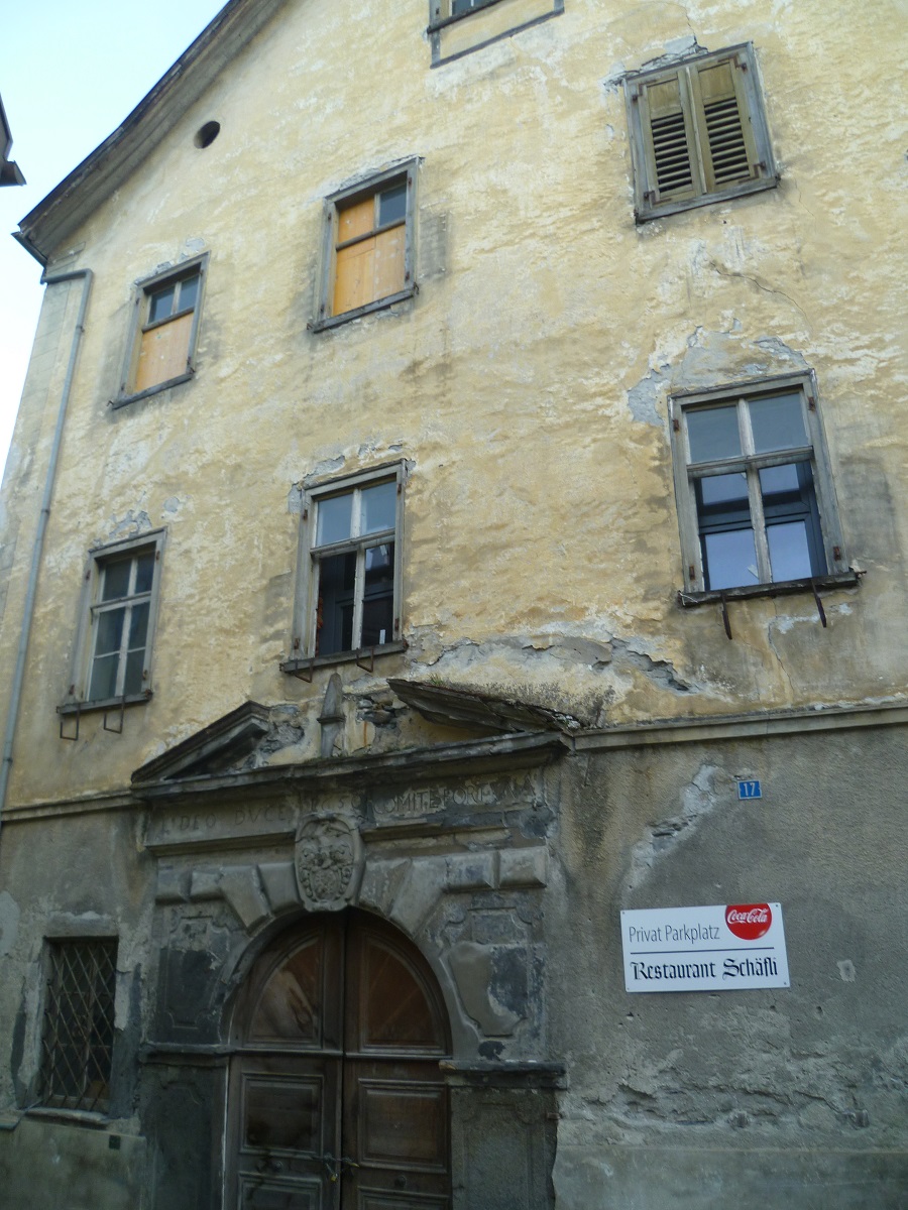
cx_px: 454
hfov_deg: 49.7
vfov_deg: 63.4
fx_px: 979
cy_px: 605
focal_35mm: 28
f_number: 2.8
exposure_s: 1/60
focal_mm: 5
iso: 80
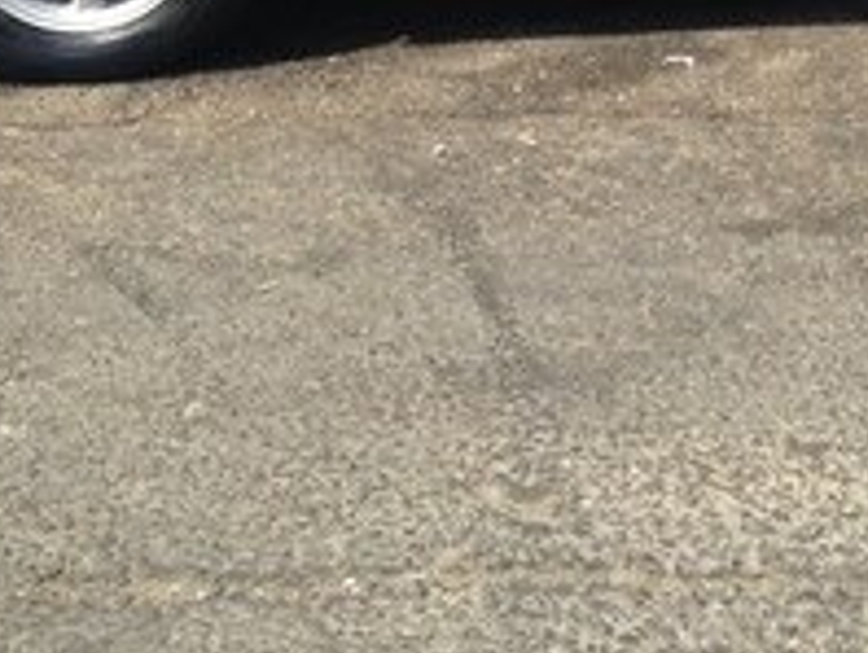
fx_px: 2762
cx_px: 750
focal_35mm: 110
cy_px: -199
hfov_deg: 17.6
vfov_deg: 13.0
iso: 50
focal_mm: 4.12
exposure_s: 1/733
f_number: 2.4
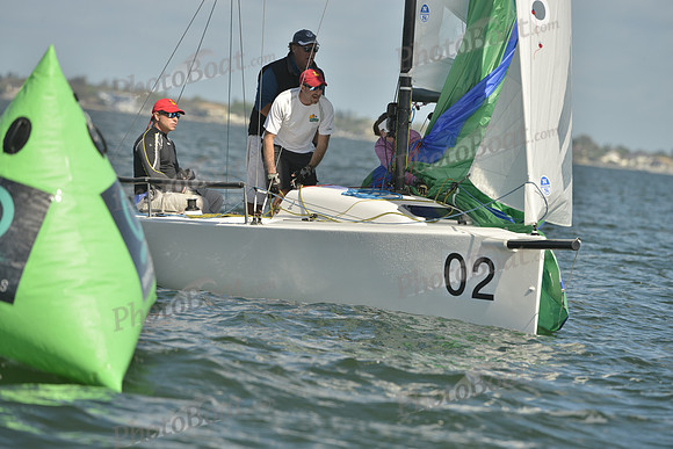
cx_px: 336
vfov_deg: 3.4
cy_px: 224
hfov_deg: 5.2
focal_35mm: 400
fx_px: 7479
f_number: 8
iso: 280
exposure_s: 1/1000
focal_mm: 400
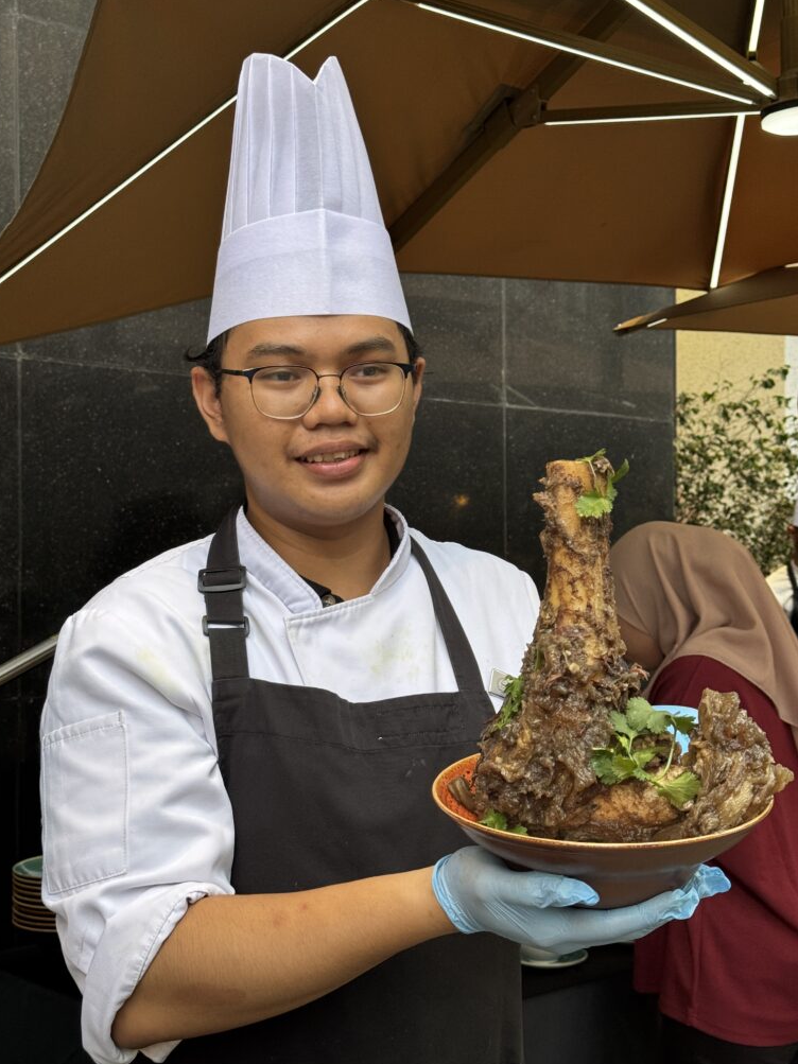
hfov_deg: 29.7
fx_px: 1506
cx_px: 392
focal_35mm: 49
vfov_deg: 38.9
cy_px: 537
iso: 125
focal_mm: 6.76
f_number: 1.78
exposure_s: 1/50
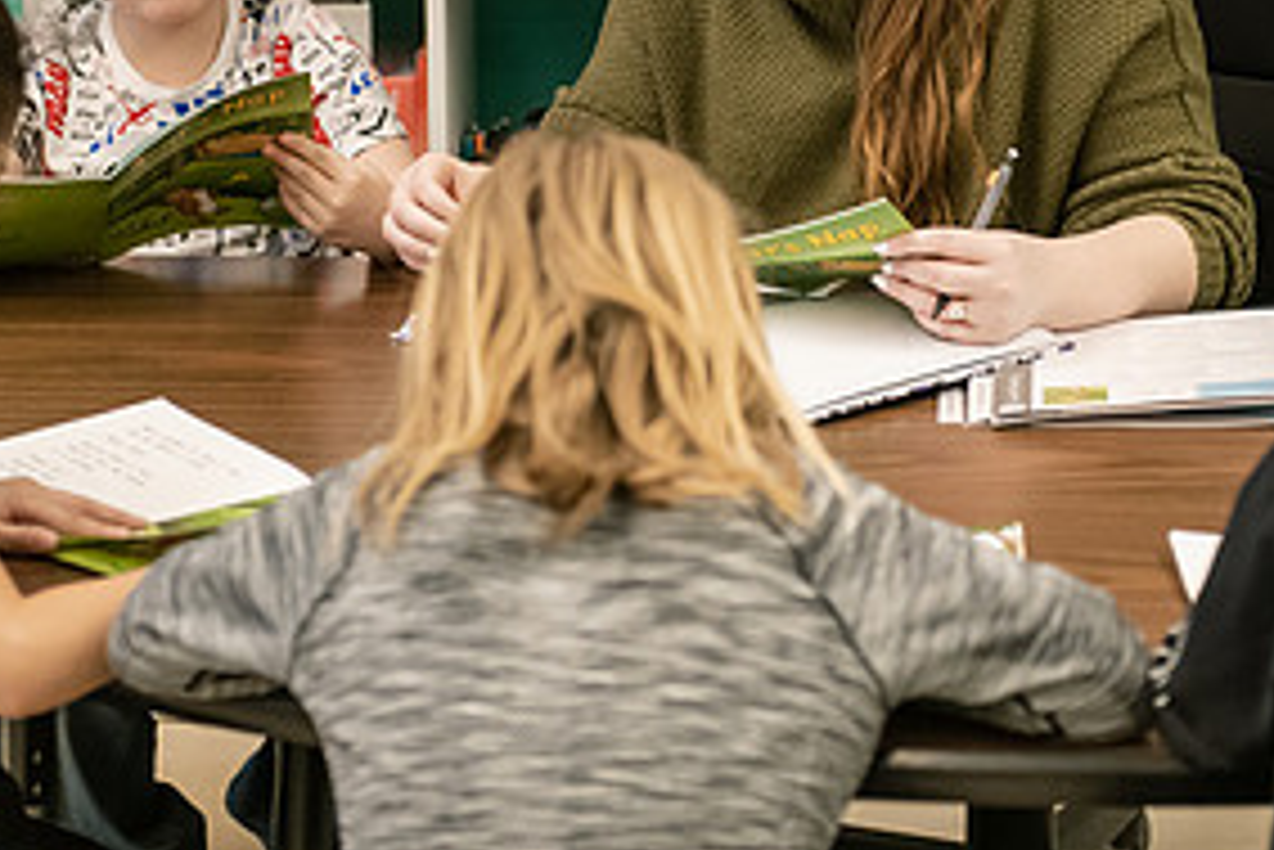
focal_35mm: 127
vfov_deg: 10.8
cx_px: 801
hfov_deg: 16.1
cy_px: 173
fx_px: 4496
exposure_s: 1/200
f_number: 3.2
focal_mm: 62
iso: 2500
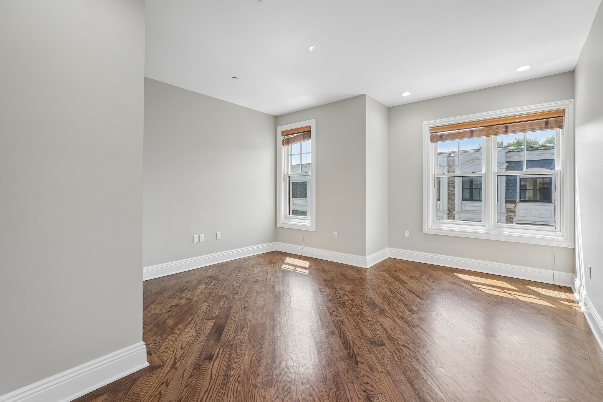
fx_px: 268
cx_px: 302
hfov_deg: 96.7
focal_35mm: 16
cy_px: 201
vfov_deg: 73.7
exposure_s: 1/30
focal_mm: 16
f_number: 9
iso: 125
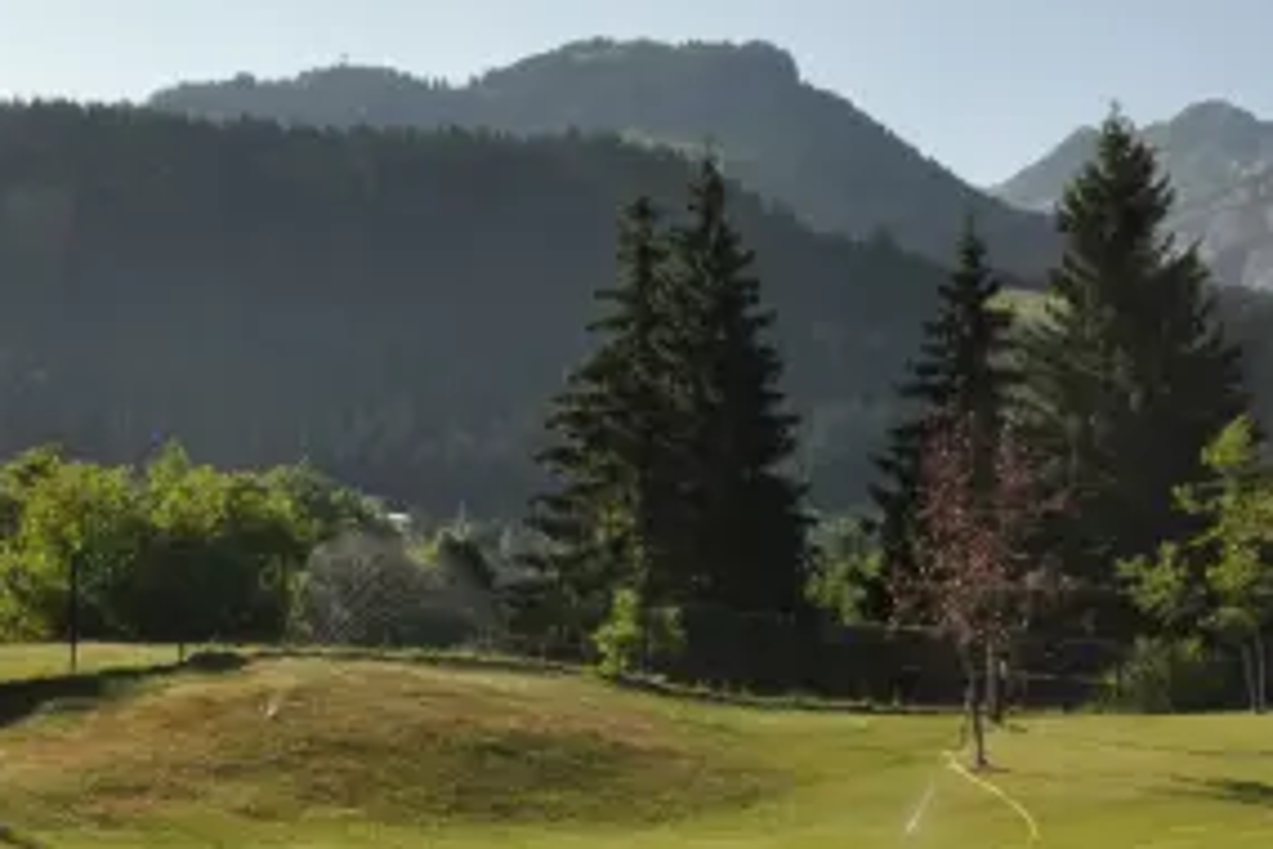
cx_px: 170
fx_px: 2899
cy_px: 391
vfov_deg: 16.7
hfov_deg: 24.2
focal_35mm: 82
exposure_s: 1/200
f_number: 25
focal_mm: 26
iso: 800
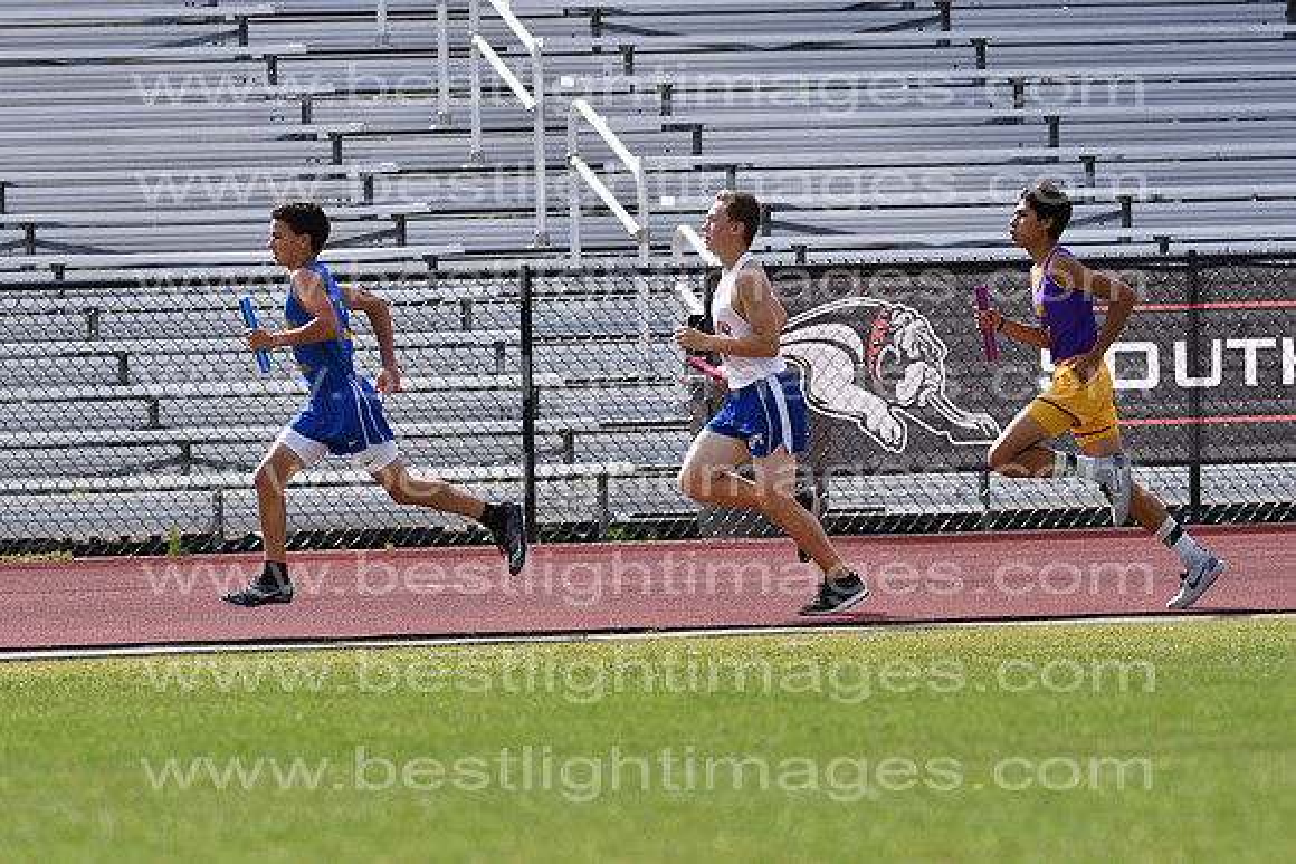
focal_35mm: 450
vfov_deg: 3.1
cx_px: 648
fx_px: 16203
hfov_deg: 4.6
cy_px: 432
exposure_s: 1/2500
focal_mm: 300
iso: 400
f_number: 5.6
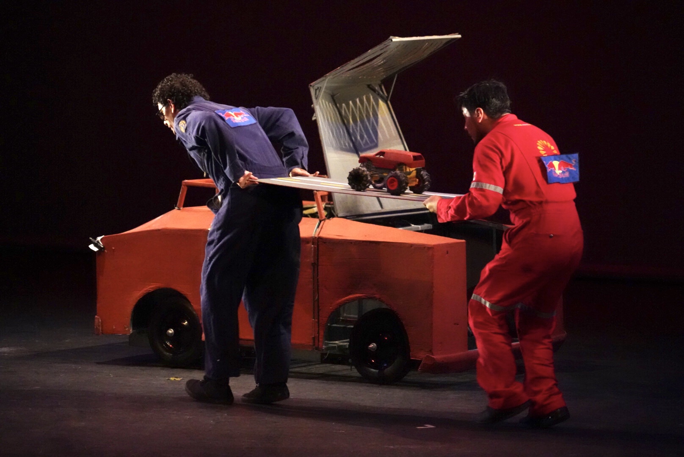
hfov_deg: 10.0
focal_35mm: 205
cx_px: 342
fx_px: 3898
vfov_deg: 6.7
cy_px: 228
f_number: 6.3
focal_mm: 205
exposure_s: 1/160
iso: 20000
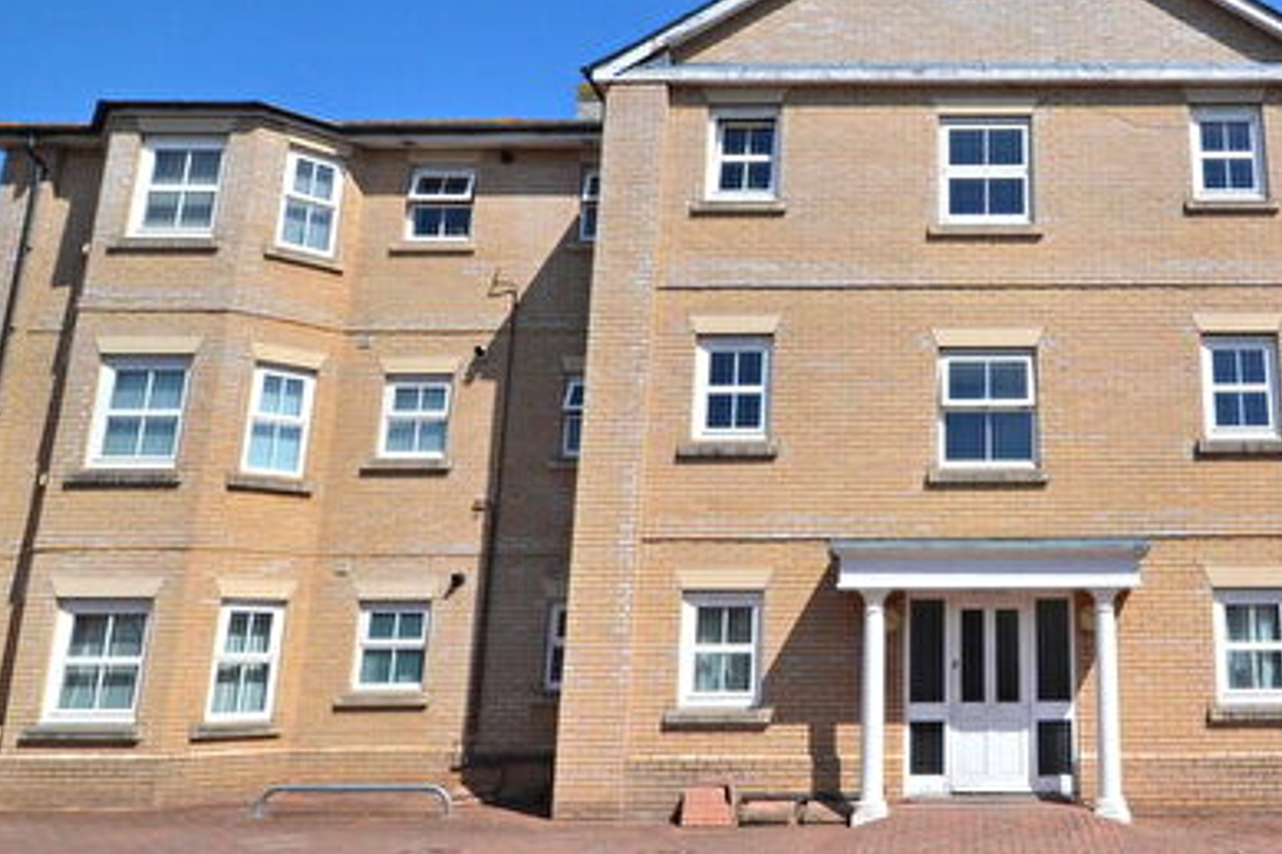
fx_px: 961
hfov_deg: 62.6
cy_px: 411
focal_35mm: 27
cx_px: 995
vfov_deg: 47.9
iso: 400
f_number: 11
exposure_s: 1/500
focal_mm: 10
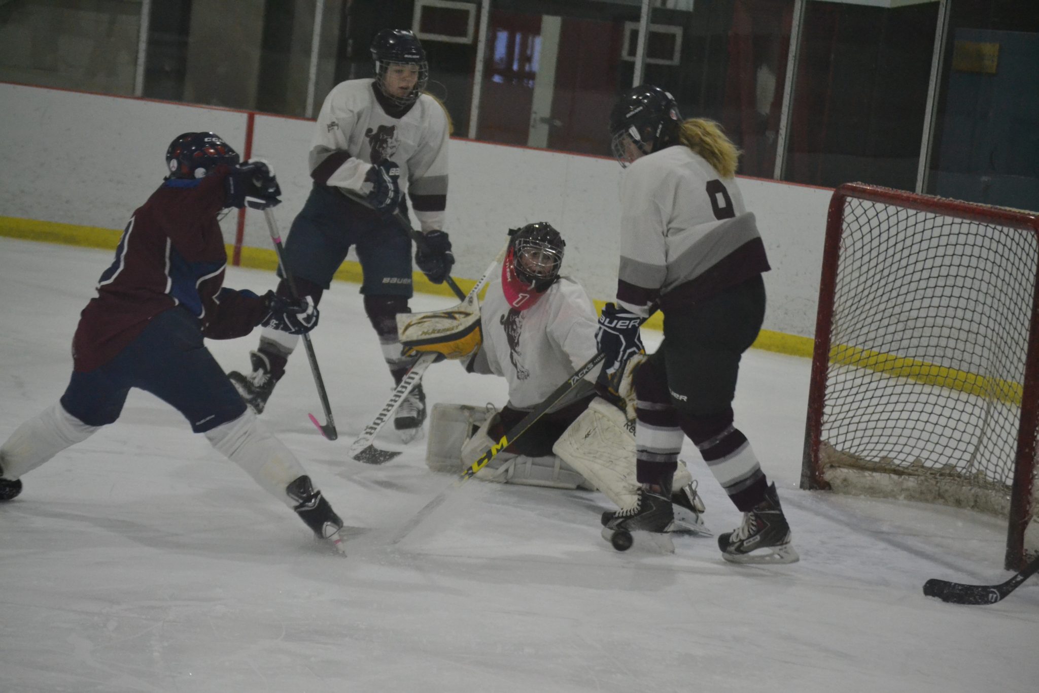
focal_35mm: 123
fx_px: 3549
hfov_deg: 16.7
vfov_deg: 11.1
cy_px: 346
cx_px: 520
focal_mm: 82
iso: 2500
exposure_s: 1/250
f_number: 4.2
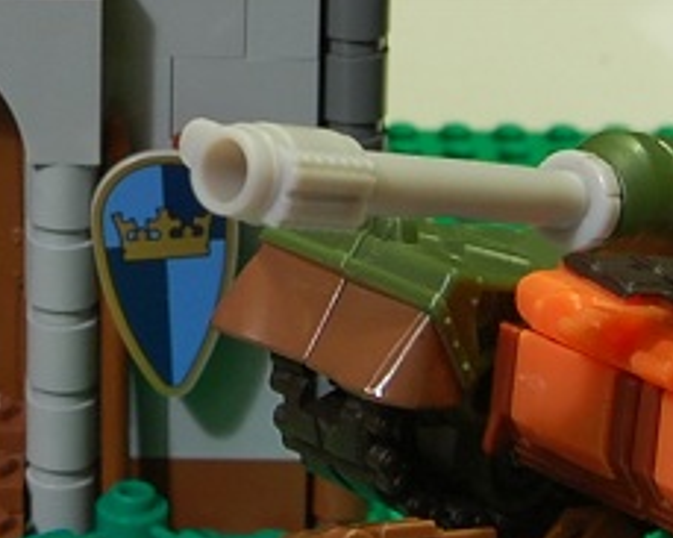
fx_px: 3424
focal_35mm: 172
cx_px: 26
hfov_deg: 11.1
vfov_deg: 8.9
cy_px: 44
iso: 200
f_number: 8
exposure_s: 2
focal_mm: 20
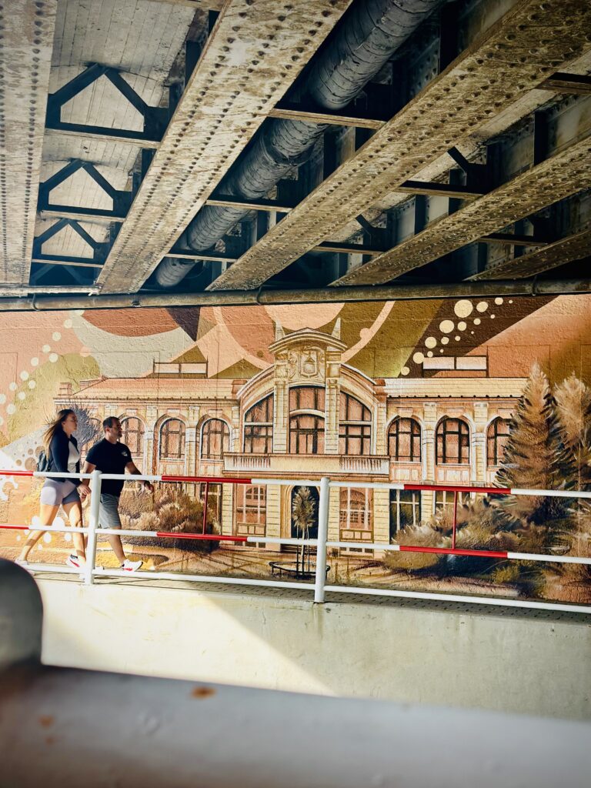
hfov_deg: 30.3
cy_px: 394
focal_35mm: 48
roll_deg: -1.9
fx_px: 1093
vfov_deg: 39.7
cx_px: 296
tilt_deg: +3.4
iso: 80
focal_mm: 6.86
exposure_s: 1/254
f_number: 1.78
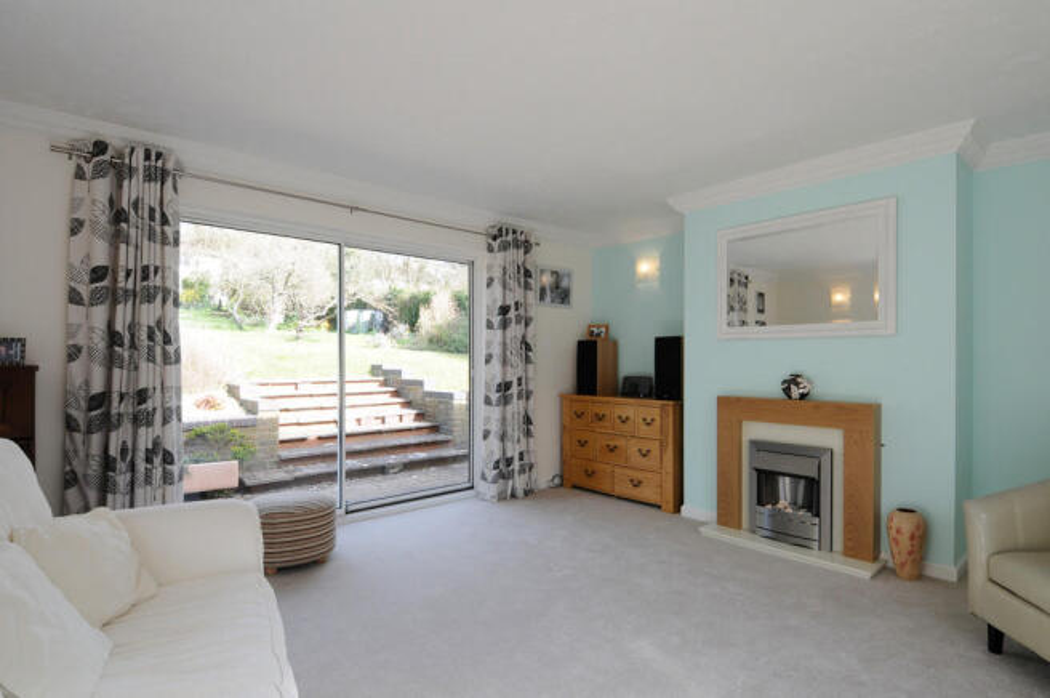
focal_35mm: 18
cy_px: 349
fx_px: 524
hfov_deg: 90.1
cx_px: 525
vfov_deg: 67.3
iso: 200
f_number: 10
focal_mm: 12
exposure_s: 1/30
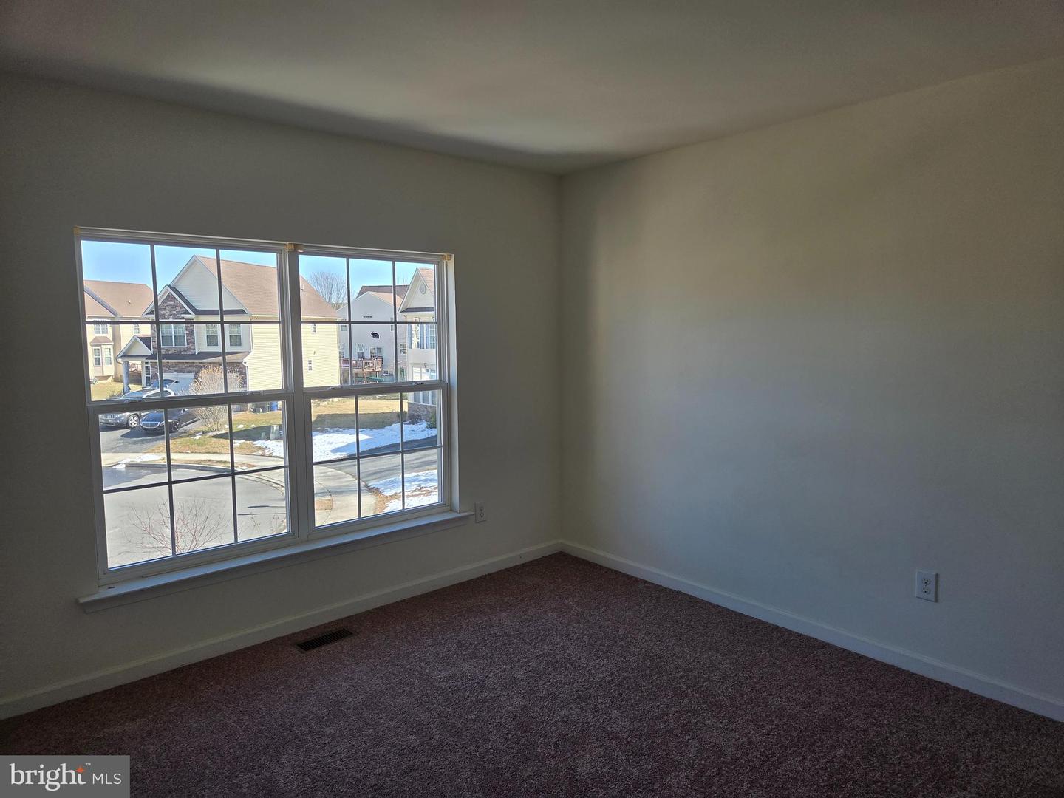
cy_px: 399
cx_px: 532
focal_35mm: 23
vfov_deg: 58.9
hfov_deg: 73.9
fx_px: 707
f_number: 1.8
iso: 80
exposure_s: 1/1002
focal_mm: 5.4
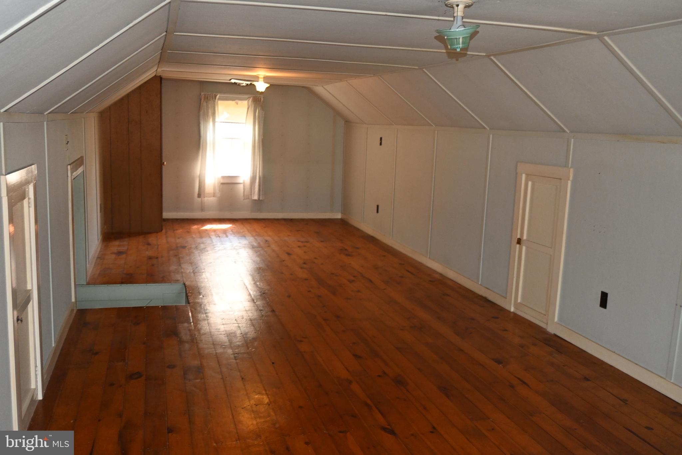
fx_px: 639
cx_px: 341
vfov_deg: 39.1
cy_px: 228
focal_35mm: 34
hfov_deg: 56.2
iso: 1250
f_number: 4
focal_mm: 22.5
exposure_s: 1/60
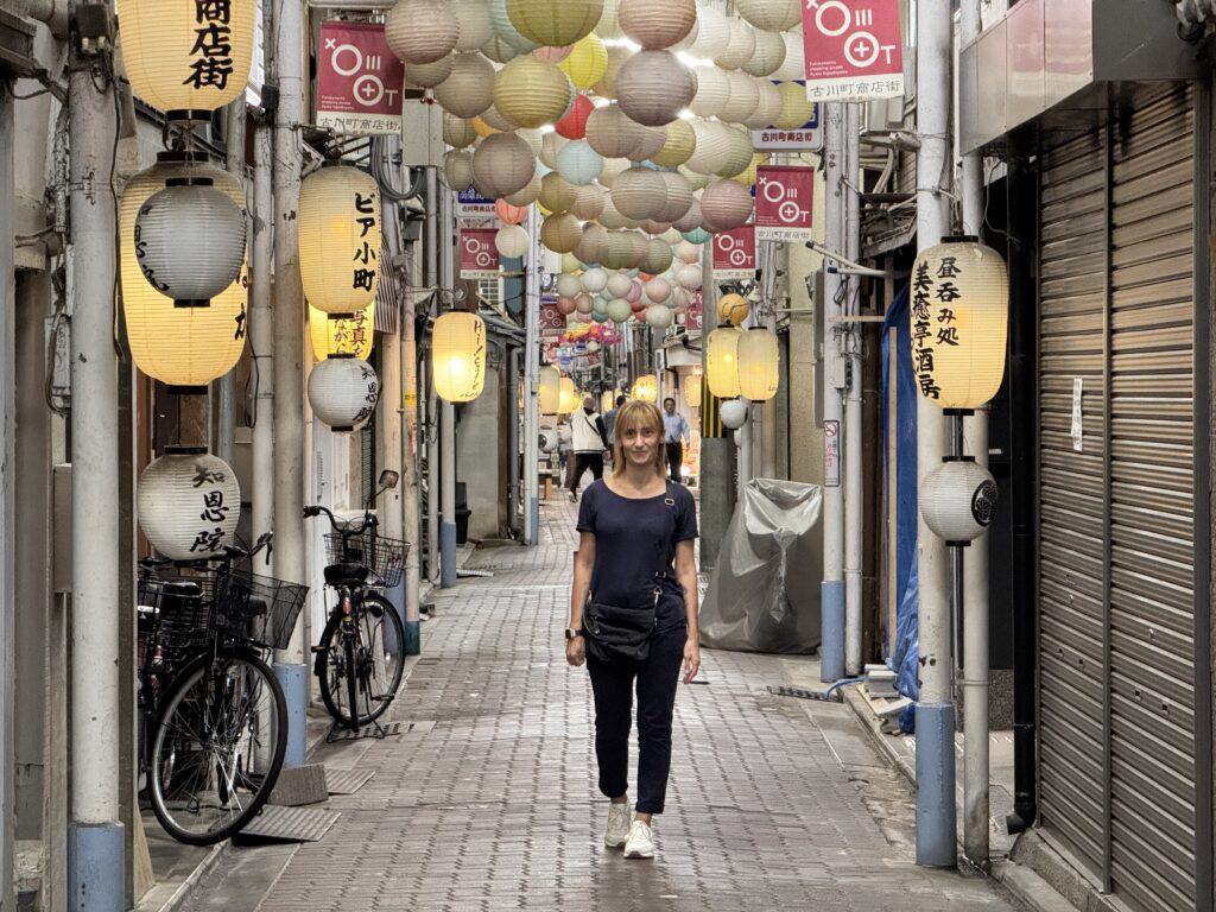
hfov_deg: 16.4
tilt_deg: -0.7
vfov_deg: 12.3
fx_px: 4215
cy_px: 456
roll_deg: +0.1
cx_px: 608
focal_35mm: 120
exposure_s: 1/60
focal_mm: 15.66
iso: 500
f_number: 2.8
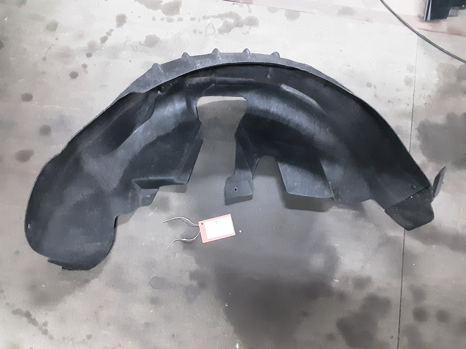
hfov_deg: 65.3
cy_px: 174
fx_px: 363
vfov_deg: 51.4
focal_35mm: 27
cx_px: 233
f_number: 1.9
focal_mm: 2.91
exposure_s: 1/20
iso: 800
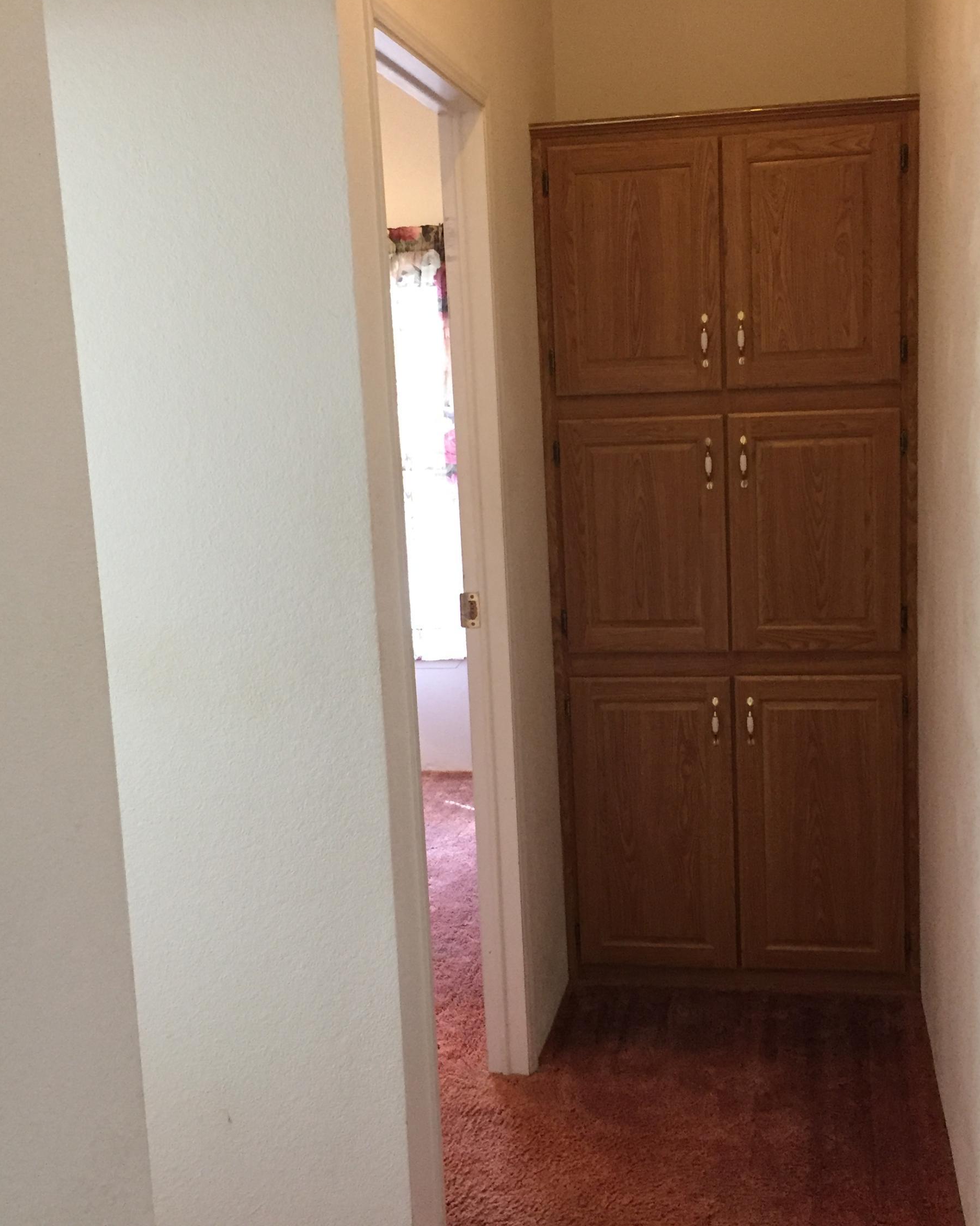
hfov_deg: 39.1
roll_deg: +2.0
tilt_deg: -9.0
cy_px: 610
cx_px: 566
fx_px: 1378
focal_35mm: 38
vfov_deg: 47.9
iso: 200
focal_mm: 4.15
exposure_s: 1/30
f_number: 2.2
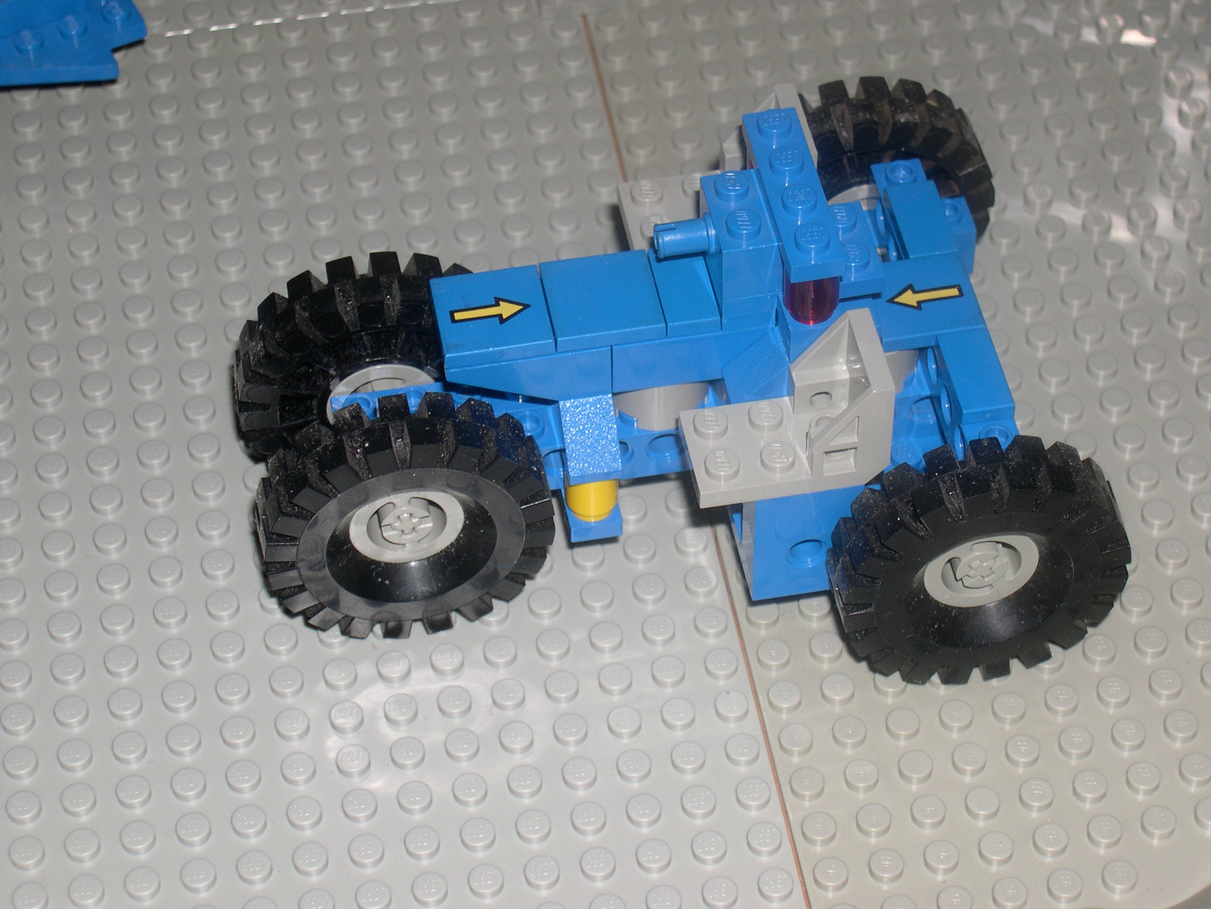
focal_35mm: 92
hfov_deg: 21.3
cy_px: 454
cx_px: 606
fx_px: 3219
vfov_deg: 16.1
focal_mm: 19.5
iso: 100
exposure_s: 1/60
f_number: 4.5
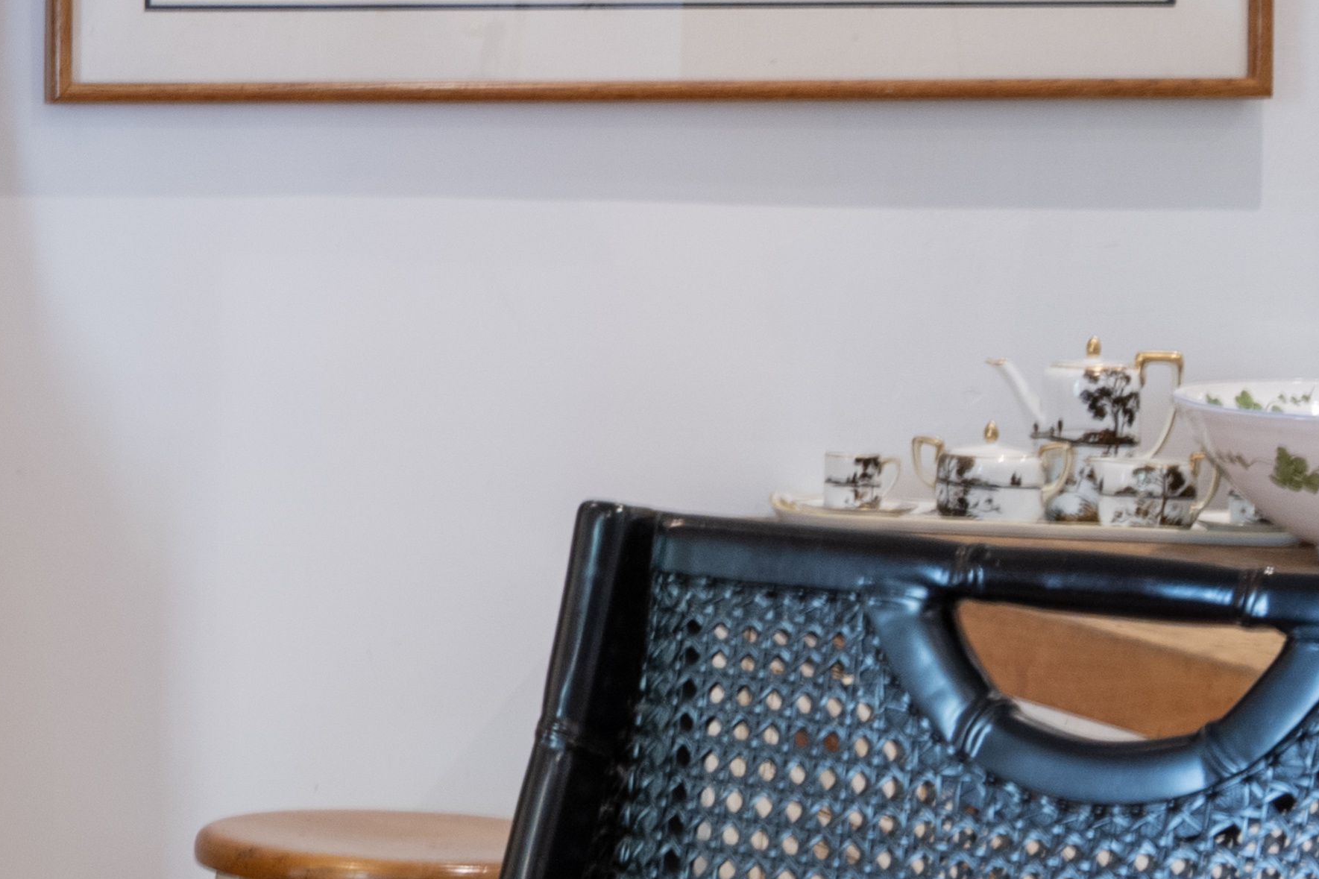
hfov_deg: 14.3
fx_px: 4701
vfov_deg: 10.7
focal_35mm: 128
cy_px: 260
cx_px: -985
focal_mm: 27.5
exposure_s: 1/1.25
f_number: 10
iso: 160
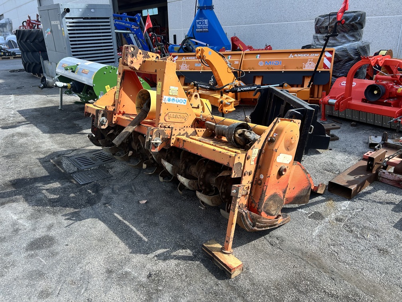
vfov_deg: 53.1
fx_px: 302
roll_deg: +1.0
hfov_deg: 67.3
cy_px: 151
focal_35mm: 26
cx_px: 201
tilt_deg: -20.8
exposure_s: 1/1972
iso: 50
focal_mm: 5.7
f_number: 1.5
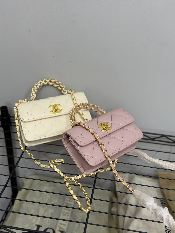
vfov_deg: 39.7
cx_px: 88
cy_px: 116
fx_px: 324
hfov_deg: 30.3
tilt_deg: -33.0
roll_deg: -2.1
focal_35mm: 48
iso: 80
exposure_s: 1/100
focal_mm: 6.76
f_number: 1.78
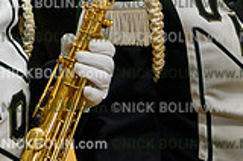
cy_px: -103
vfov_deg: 14.0
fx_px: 600
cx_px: -11
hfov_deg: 21.9
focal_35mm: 89
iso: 1250
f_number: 4
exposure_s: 1/250
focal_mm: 24.5
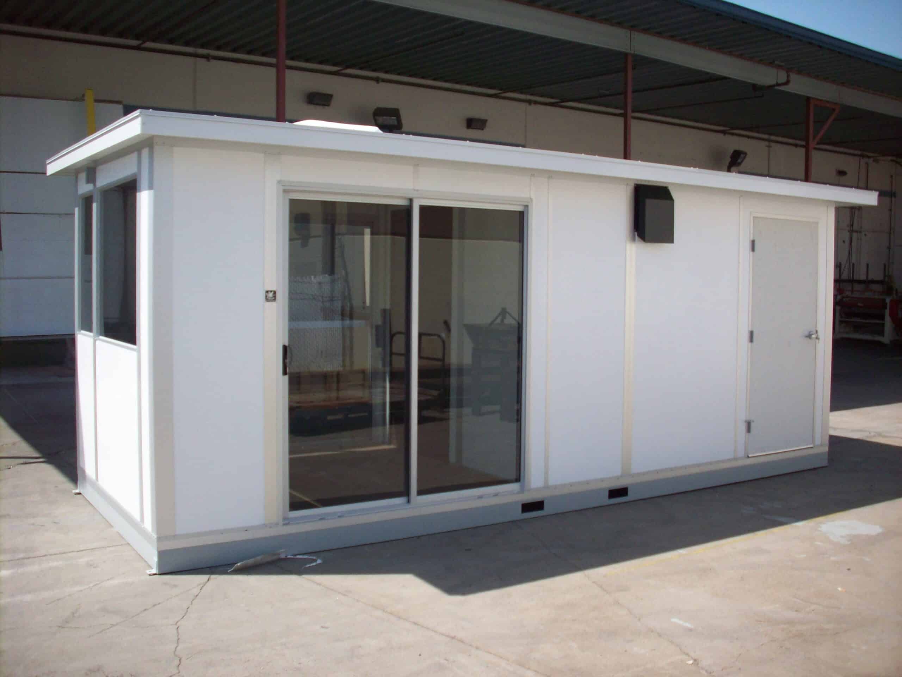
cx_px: 451
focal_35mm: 37
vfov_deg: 38.7
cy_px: 338
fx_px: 964
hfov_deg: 50.1
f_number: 5.6
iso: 80
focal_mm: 6.2
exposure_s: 1/293
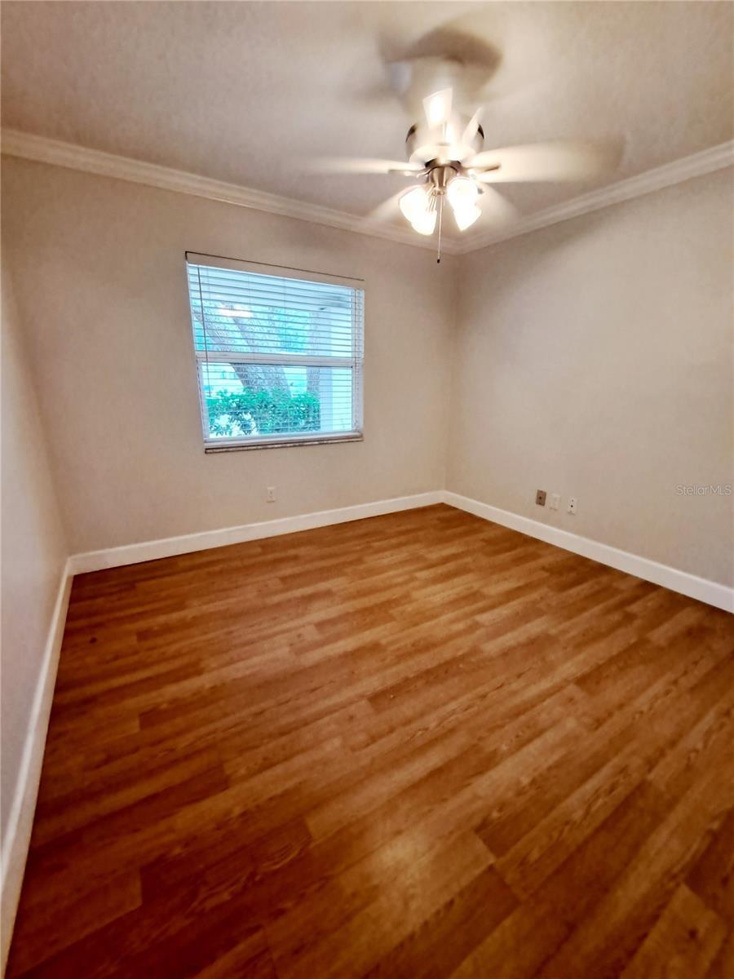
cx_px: 367
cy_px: 490
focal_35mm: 13
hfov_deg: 89.9
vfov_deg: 106.2
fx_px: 368
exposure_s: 1/40
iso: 100
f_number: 2.2
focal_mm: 1.74
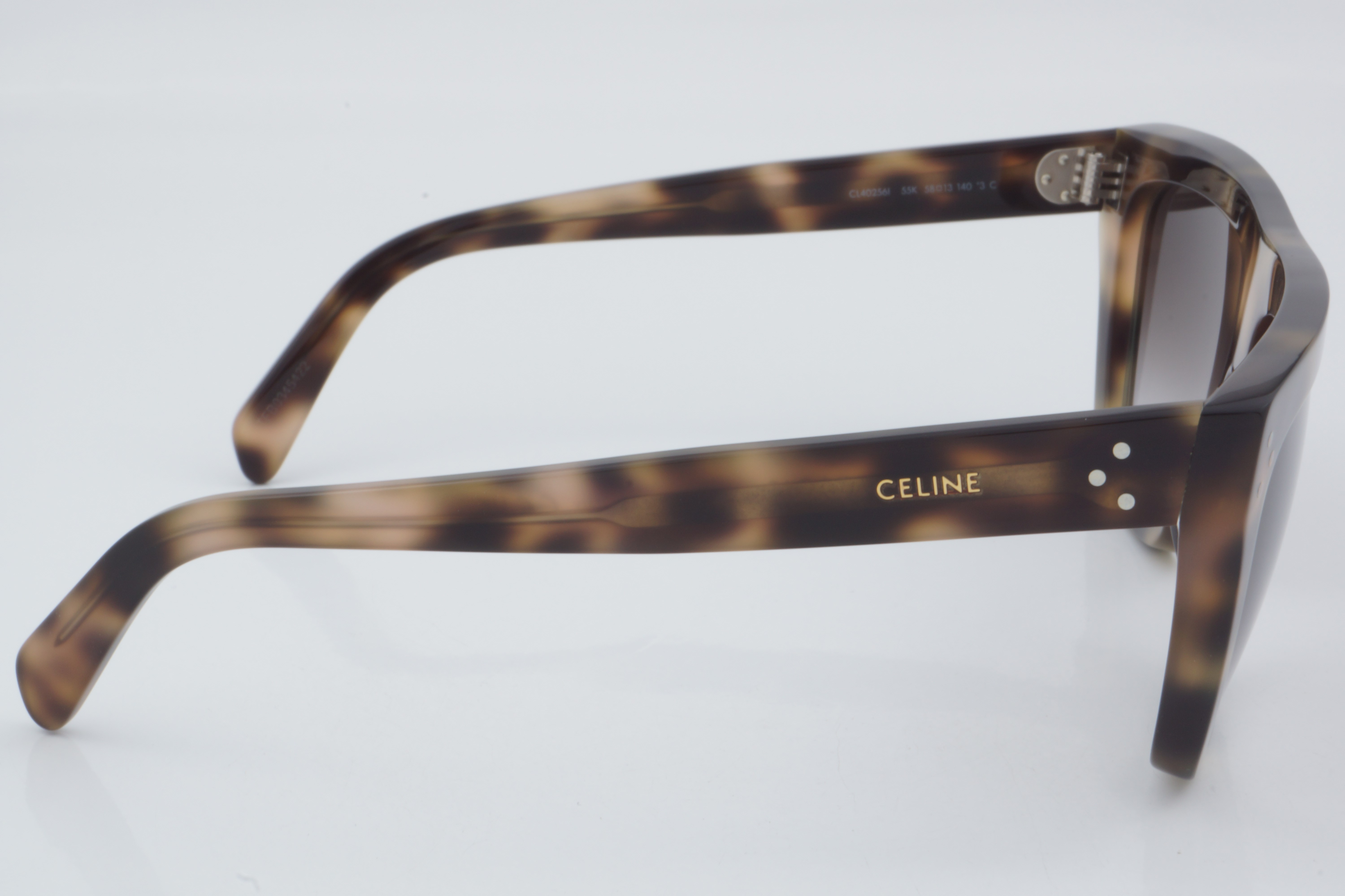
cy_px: 448
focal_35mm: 75
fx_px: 2802
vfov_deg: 18.2
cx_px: 672
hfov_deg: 27.0
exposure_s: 1/3
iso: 100
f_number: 32
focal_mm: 50
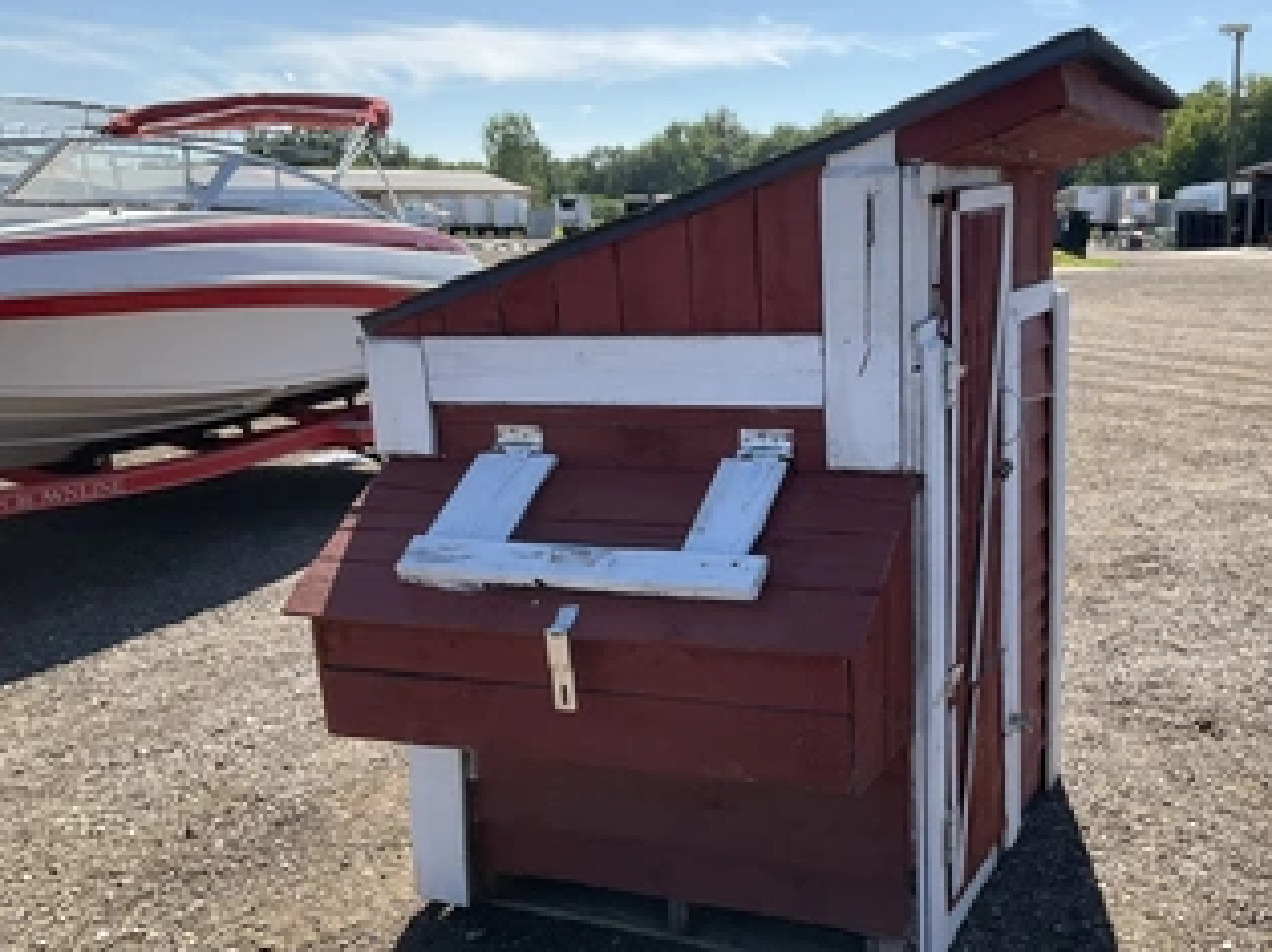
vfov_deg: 38.6
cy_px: 535
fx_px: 1359
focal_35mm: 37
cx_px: 806
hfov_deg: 49.6
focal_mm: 3
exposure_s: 1/997
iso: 25
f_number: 1.8
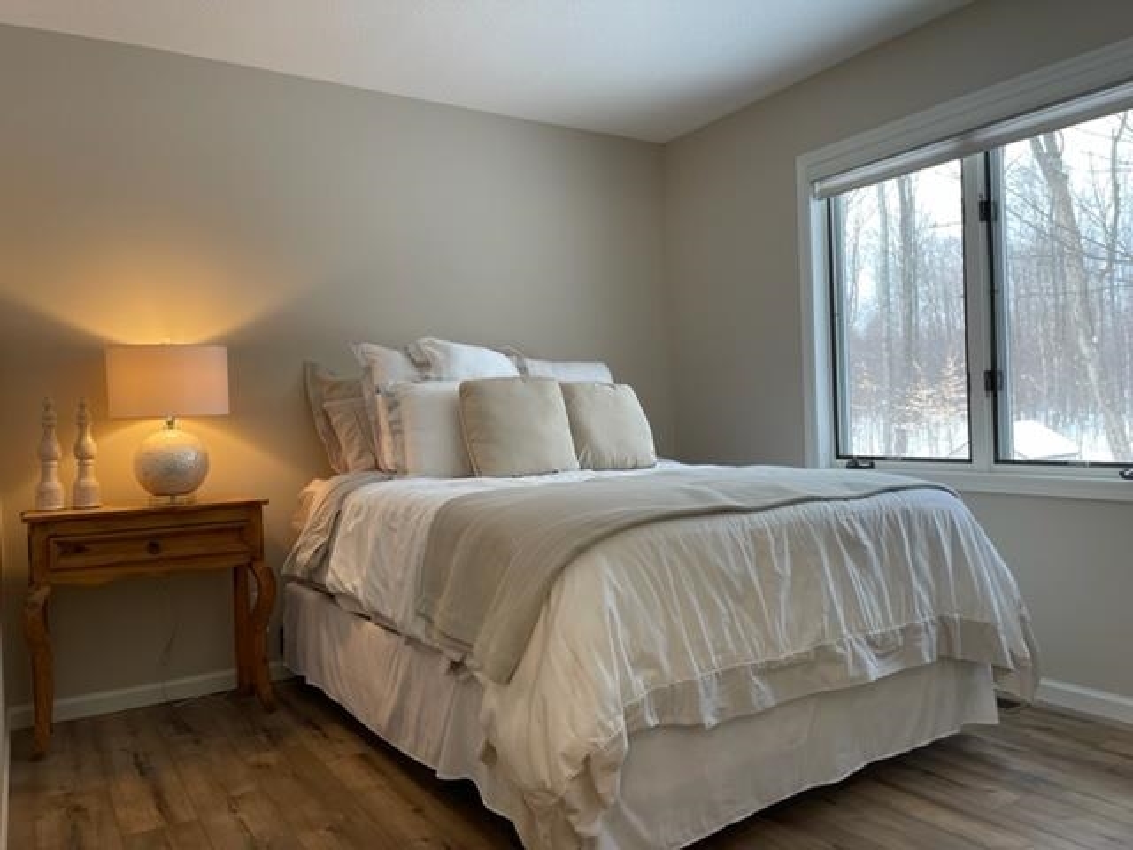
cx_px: 566
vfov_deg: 53.1
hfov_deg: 67.3
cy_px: 425
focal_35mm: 26
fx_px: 851
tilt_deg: -0.9
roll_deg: +2.0
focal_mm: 5.1
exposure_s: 1/120
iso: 125
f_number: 1.6
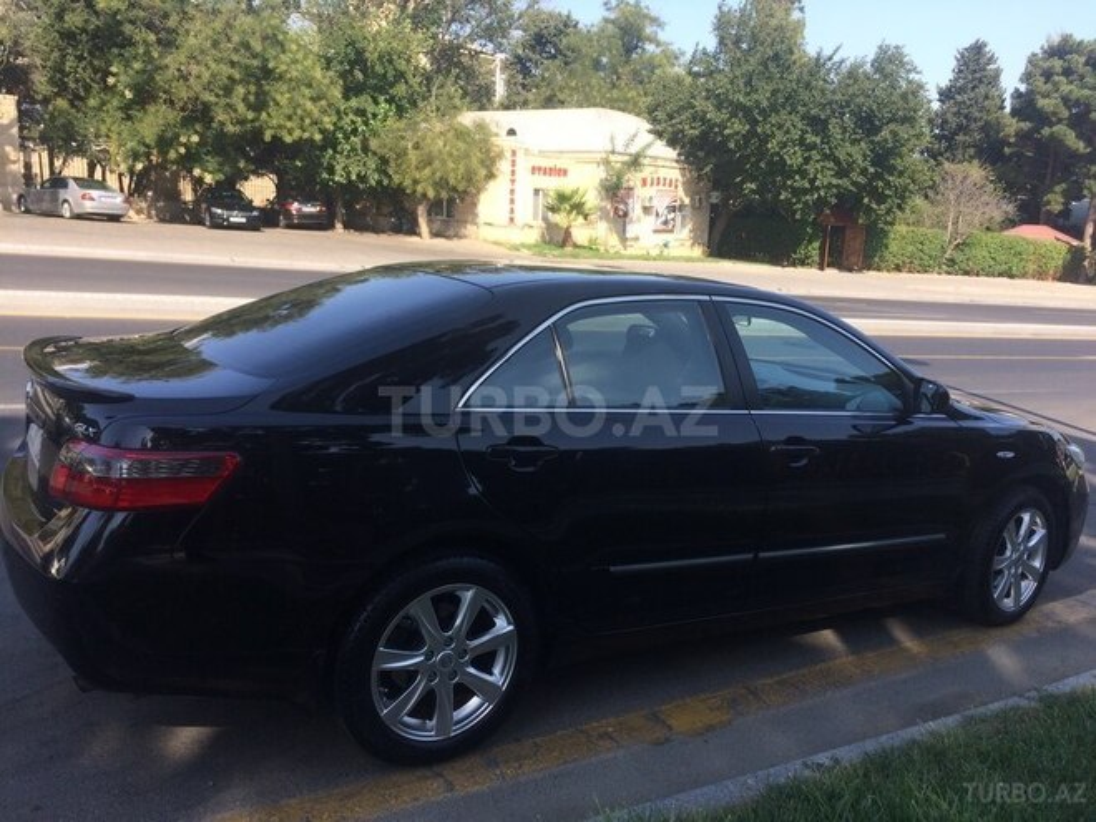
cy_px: 411
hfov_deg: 61.7
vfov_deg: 48.2
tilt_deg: -13.2
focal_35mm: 29
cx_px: 548
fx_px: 918
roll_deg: -2.9
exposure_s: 1/774
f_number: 2.2
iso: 32
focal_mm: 4.15
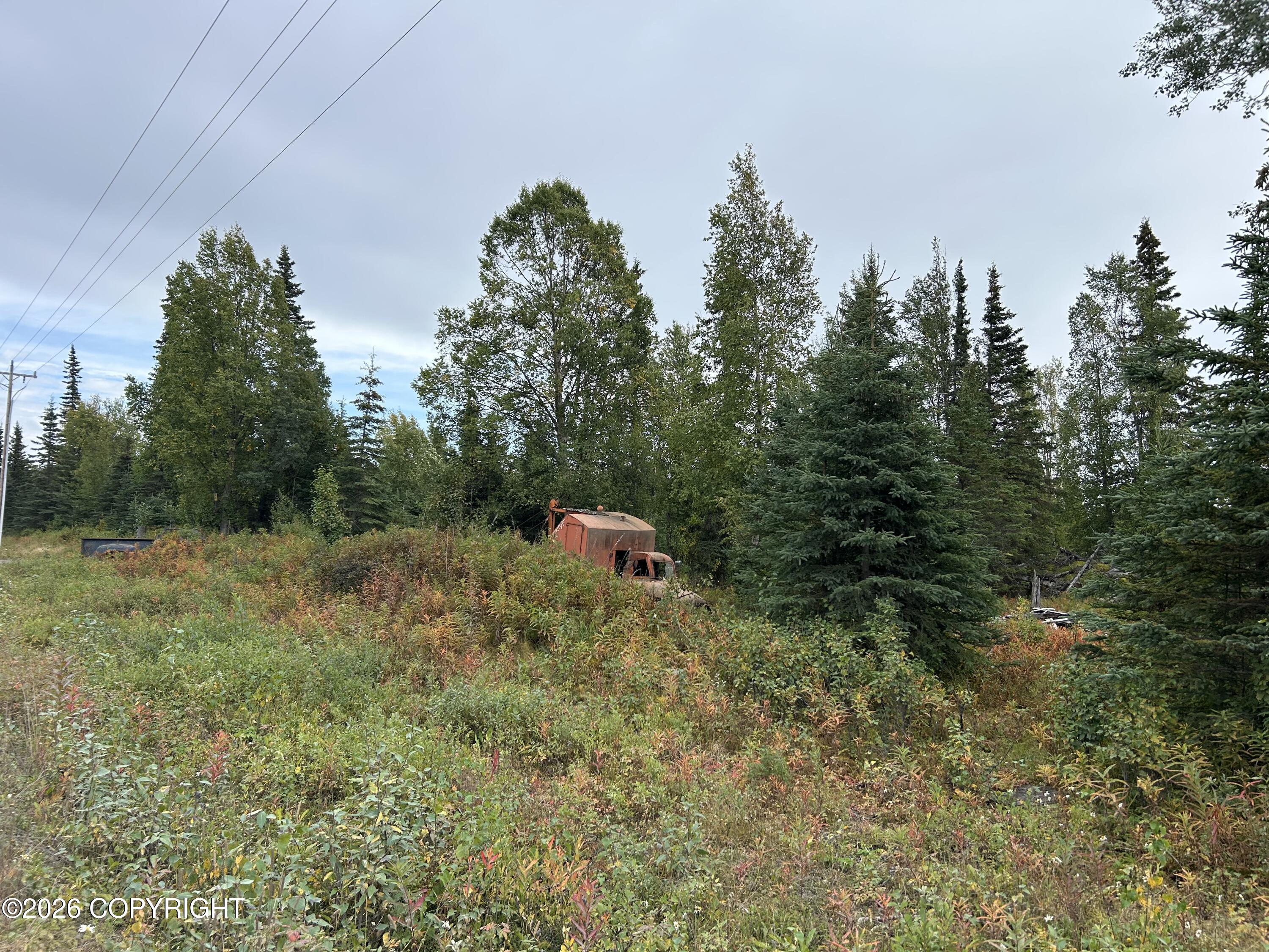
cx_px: 634
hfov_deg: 67.3
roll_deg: -2.5
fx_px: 953
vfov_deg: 53.1
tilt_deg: +4.3
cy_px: 476
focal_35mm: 26
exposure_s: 1/2252
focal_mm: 5.7
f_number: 1.5
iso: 50
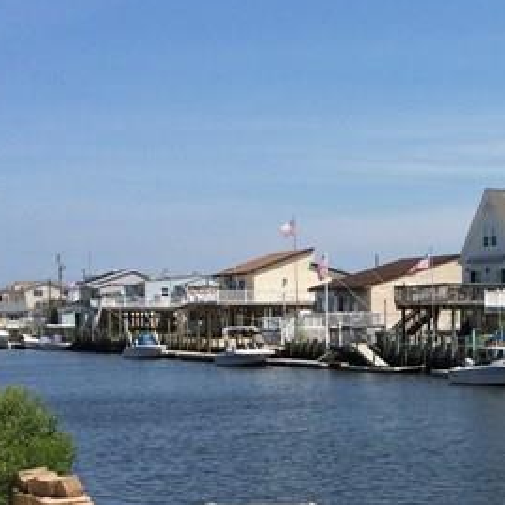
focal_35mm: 98
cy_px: 522
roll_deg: -0.4
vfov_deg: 17.3
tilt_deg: -6.7
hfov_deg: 17.2
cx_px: 548
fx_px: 1618
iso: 32
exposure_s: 1/2740
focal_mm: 4.15
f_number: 2.2
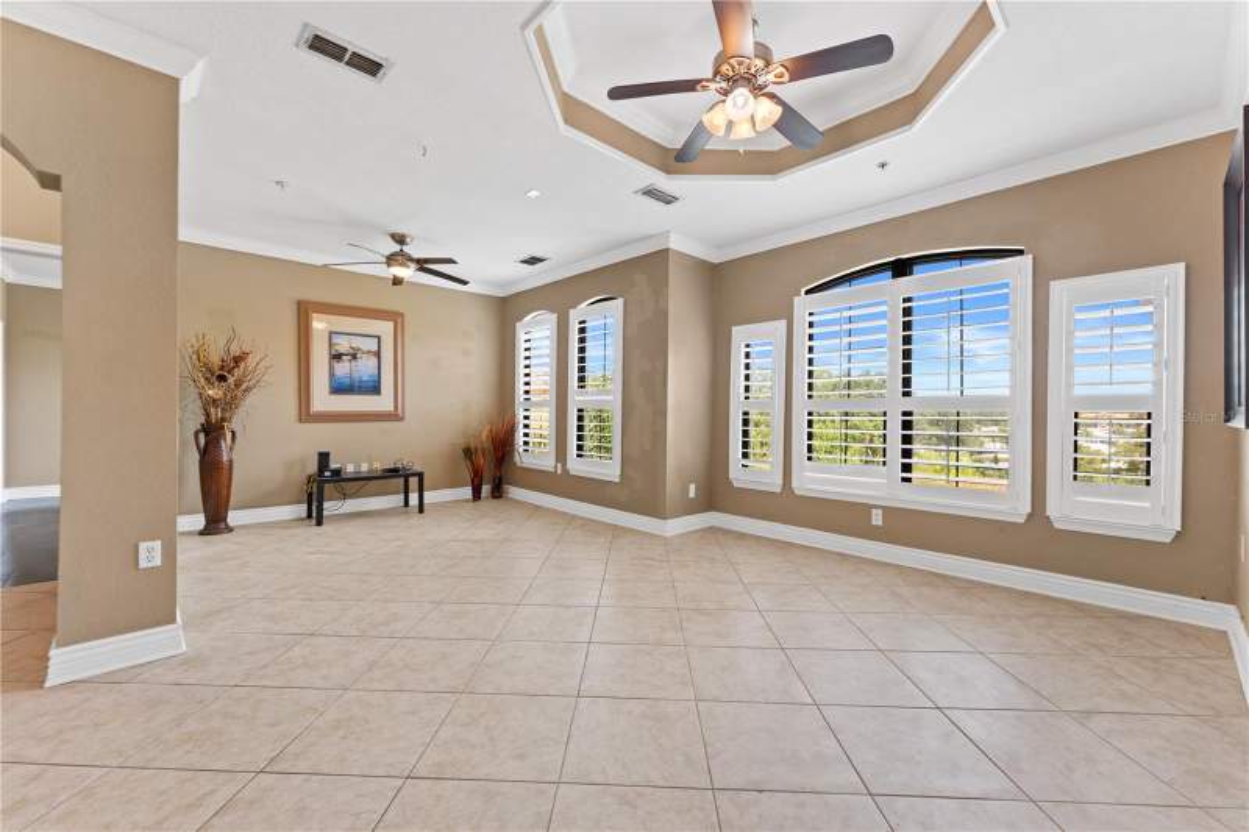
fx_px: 486
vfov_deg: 81.2
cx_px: 624
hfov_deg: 104.3
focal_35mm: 14
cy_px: 416
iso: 400
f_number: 8
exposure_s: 1/5
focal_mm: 14
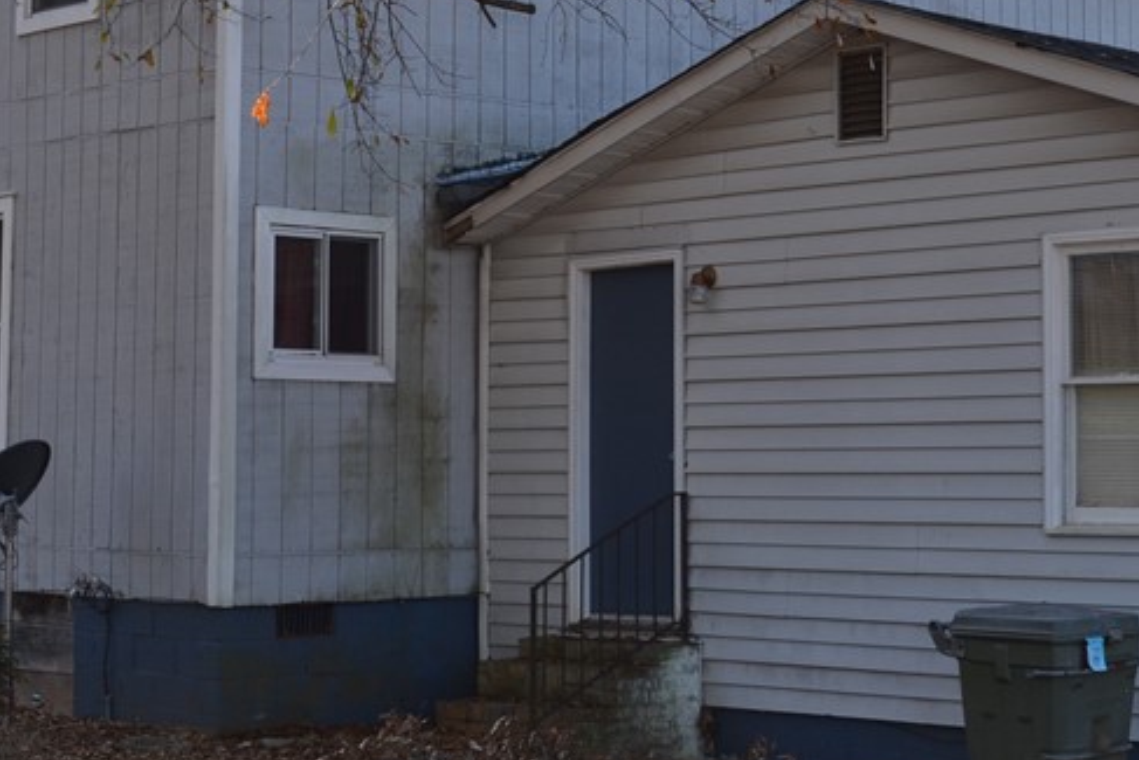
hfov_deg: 23.2
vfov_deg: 15.7
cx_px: 781
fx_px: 2753
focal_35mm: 87
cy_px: 215
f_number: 5.6
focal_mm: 26
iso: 100
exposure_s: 1/200
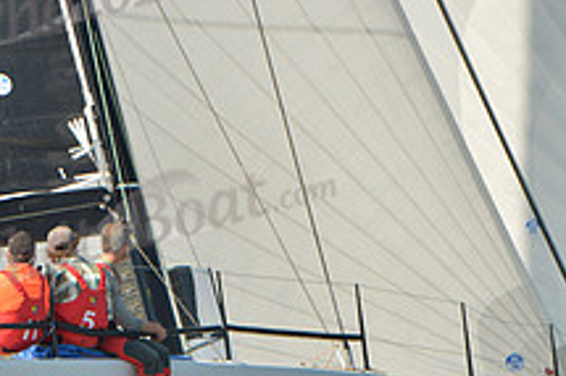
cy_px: 398
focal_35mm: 445
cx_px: -168
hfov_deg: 4.6
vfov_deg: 3.1
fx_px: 6991
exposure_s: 1/1250
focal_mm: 165
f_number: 5.6
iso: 200
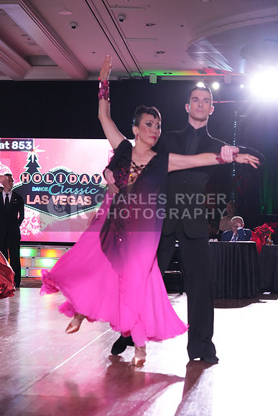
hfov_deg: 16.7
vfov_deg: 24.8
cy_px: 208
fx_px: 949
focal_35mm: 82
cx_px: 139
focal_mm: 82
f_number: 5.6
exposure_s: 1/320
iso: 5000
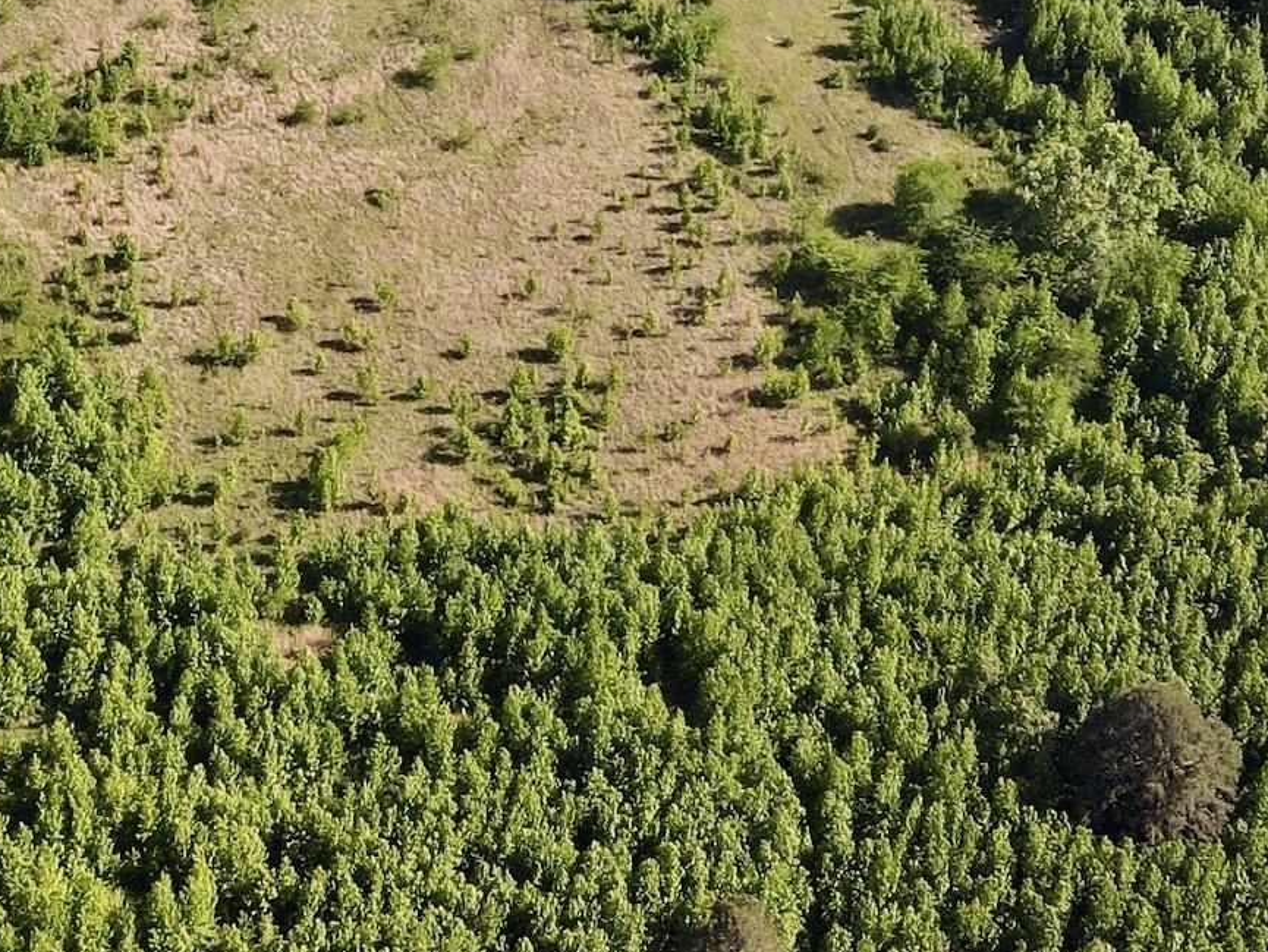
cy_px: -282
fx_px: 2601
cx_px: 519
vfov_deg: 19.2
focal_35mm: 71
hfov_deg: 27.3
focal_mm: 4.5
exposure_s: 1/15
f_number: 2.8
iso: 320
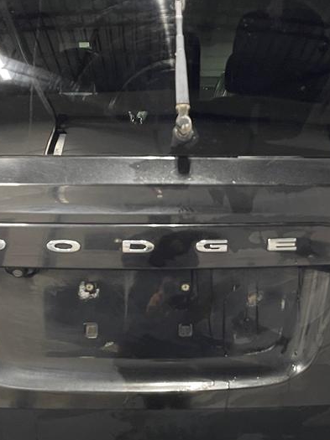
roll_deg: -0.3
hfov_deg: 24.0
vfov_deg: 31.6
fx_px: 776
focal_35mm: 61
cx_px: 190
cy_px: 265
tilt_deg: -13.1
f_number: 1.6
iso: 100
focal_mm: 5.1
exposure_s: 1/60
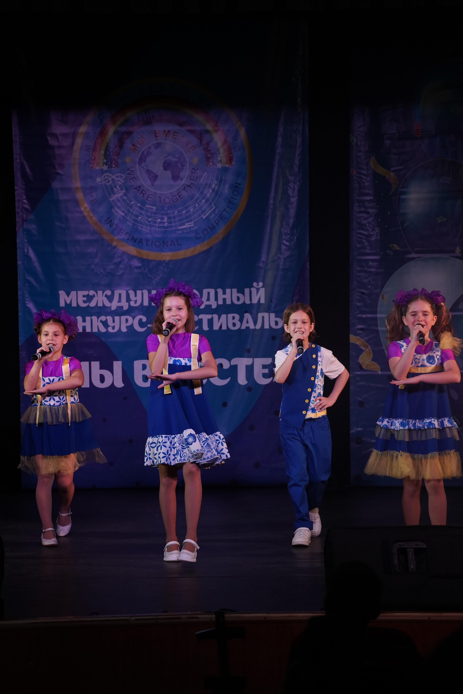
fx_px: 2450
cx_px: 232
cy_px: 347
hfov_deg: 10.8
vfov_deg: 16.1
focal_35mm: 127
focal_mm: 127
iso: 2000
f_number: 5
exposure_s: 1/400
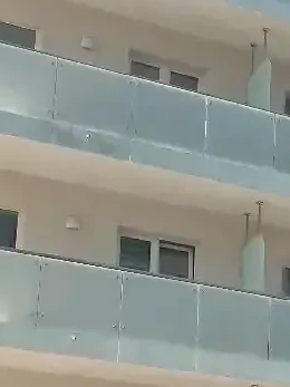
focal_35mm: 100
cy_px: 390
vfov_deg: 19.1
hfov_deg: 13.8
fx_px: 1118
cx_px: 455
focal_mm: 4.3
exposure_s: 1/435
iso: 50
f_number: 2.4
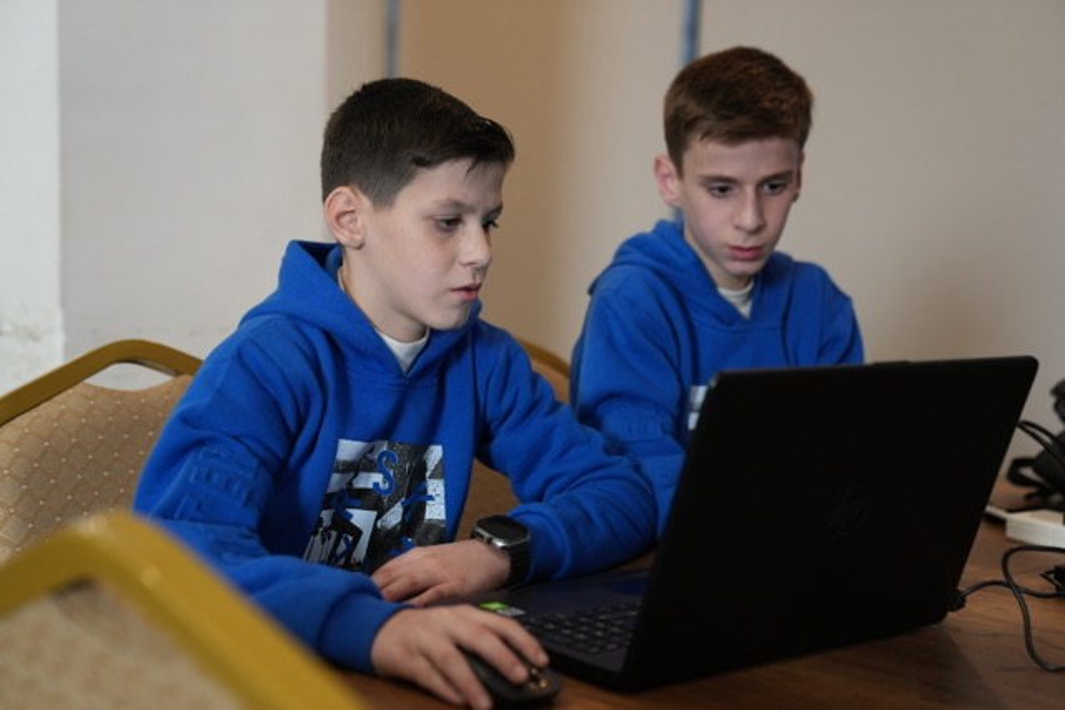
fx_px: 1539
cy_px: 355
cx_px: 532
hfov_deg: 38.2
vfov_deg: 26.0
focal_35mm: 52
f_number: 2.8
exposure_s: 1/160
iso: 1000
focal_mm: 52
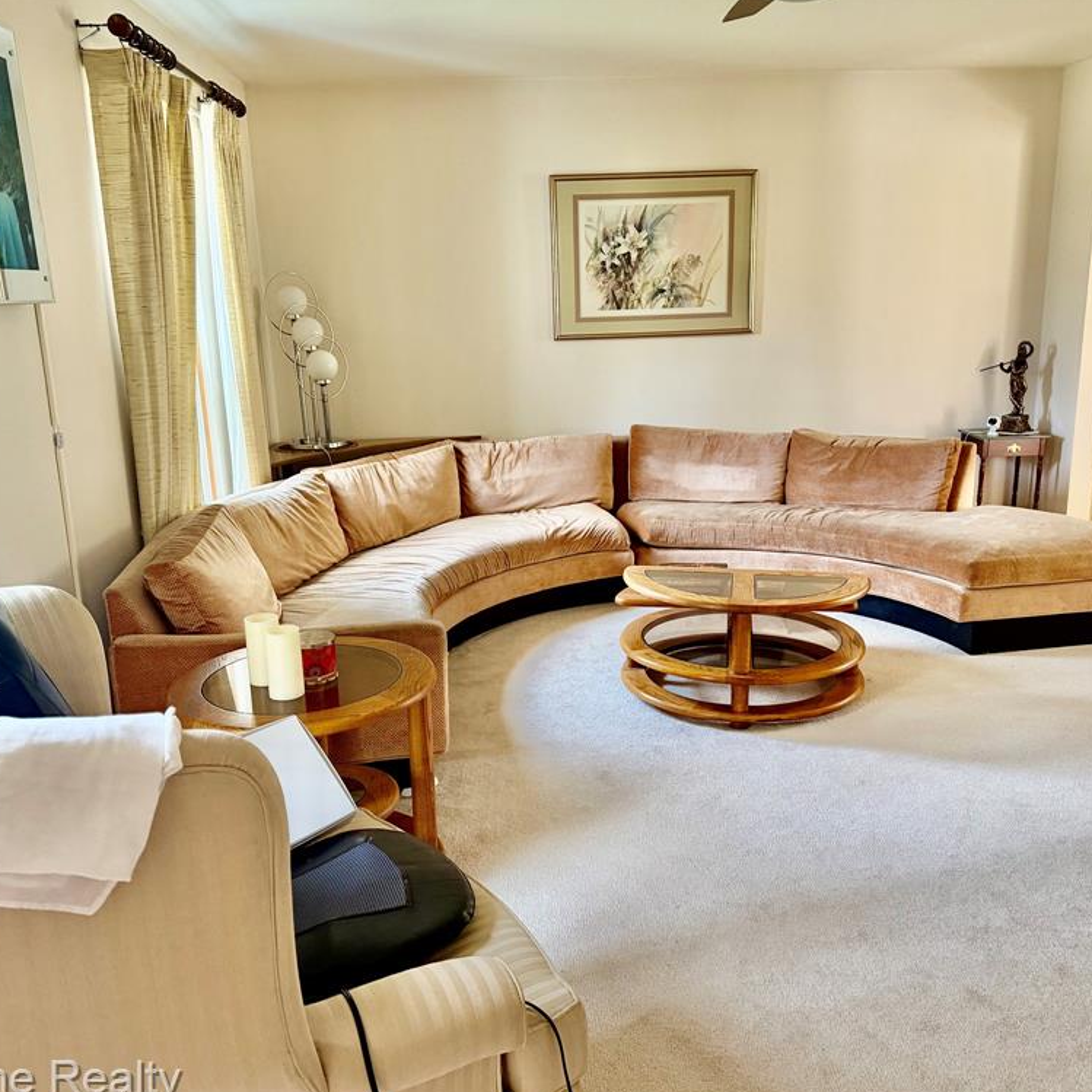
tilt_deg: -14.0
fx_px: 1035
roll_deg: +1.8
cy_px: 553
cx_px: 561
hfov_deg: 55.6
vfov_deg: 55.6
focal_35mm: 29
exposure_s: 1/60
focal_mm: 6.76
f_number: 1.78
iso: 320
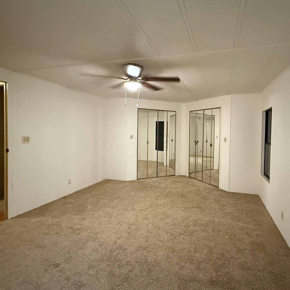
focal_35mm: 19
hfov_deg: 76.8
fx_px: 180
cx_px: 174
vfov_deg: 77.6
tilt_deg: -0.4
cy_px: 134
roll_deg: -1.1
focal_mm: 2.22
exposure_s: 1/60
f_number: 2.2
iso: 1250
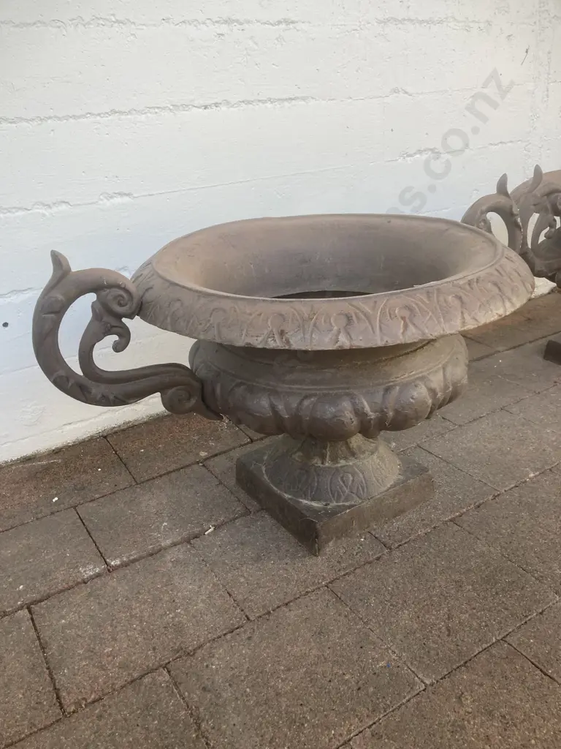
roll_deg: +3.3
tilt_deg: -22.3
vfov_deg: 63.4
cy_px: 374
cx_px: 280
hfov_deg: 49.7
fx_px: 605
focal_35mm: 28
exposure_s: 1/121
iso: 40
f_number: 1.8
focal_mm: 3.99
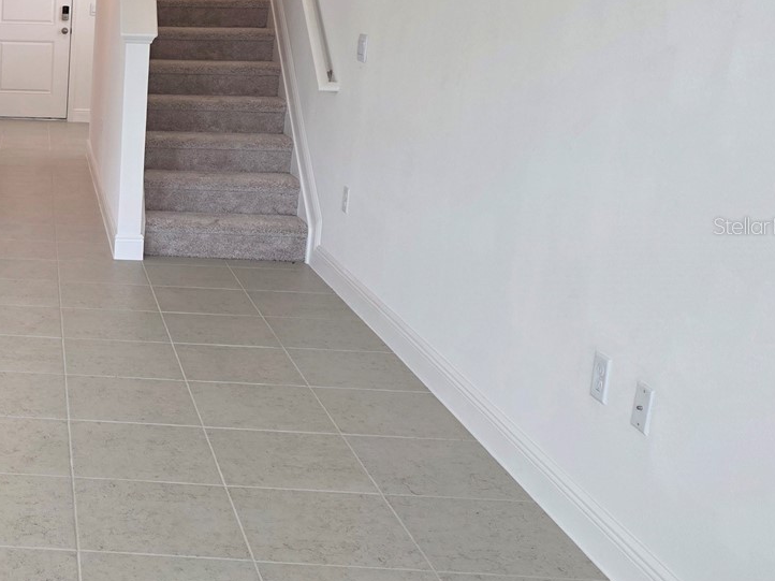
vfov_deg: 28.5
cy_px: 226
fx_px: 1141
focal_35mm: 51
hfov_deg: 33.5
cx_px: -44
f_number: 1.7
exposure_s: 1/120
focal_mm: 6.25
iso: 80
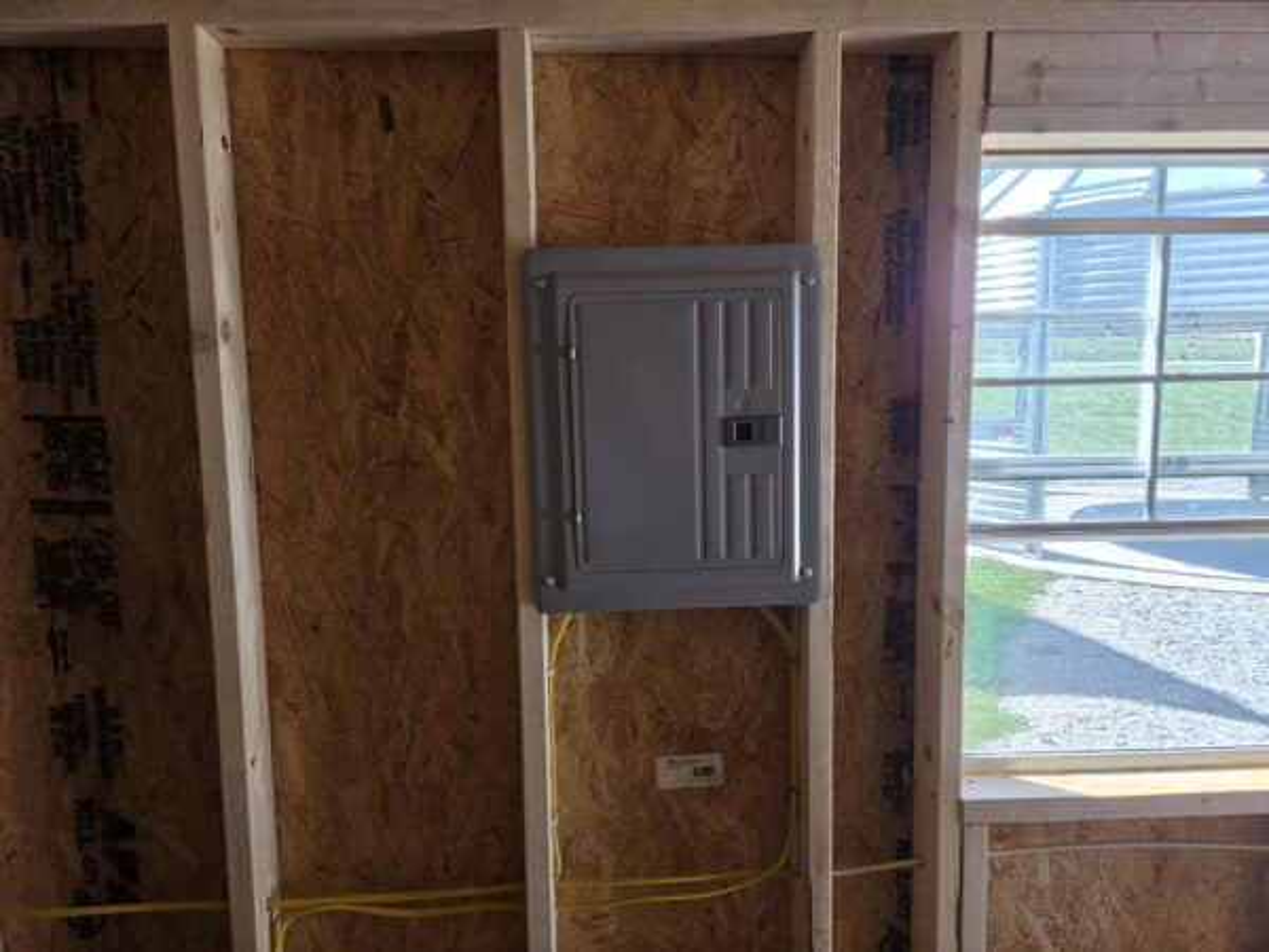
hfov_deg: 73.9
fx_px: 843
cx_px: 634
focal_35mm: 23
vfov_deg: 58.9
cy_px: 476
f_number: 1.8
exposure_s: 1/180
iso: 50
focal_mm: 5.4
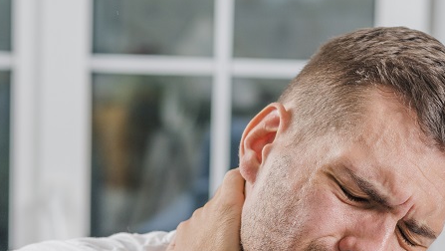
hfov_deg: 10.8
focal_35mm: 199
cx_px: 260
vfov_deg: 6.1
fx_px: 2349
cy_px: 321
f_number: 4.5
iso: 160
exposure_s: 1/160
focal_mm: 85
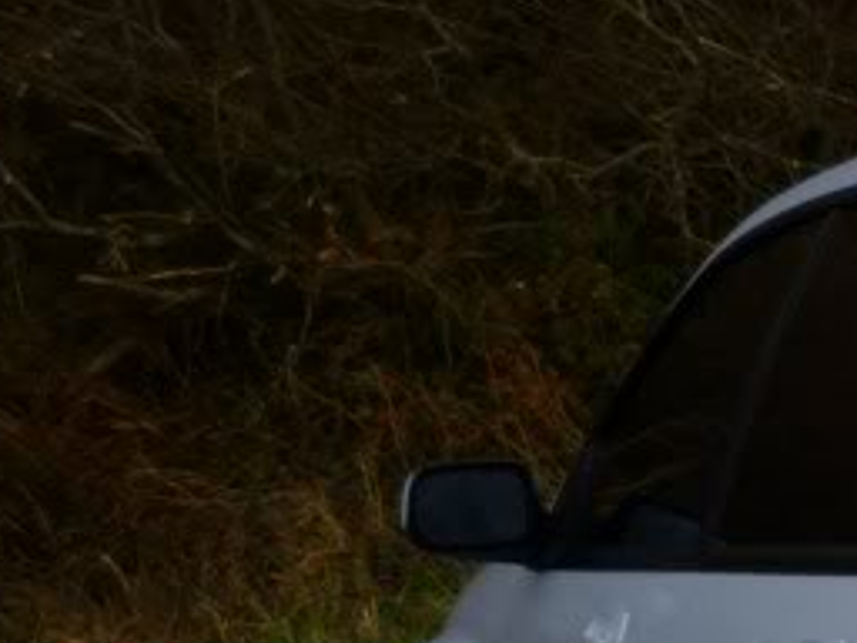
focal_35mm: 116
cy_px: 961
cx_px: 1664
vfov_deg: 12.2
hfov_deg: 14.4
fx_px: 2872
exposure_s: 1/250
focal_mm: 5.2
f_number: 3.3
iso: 80
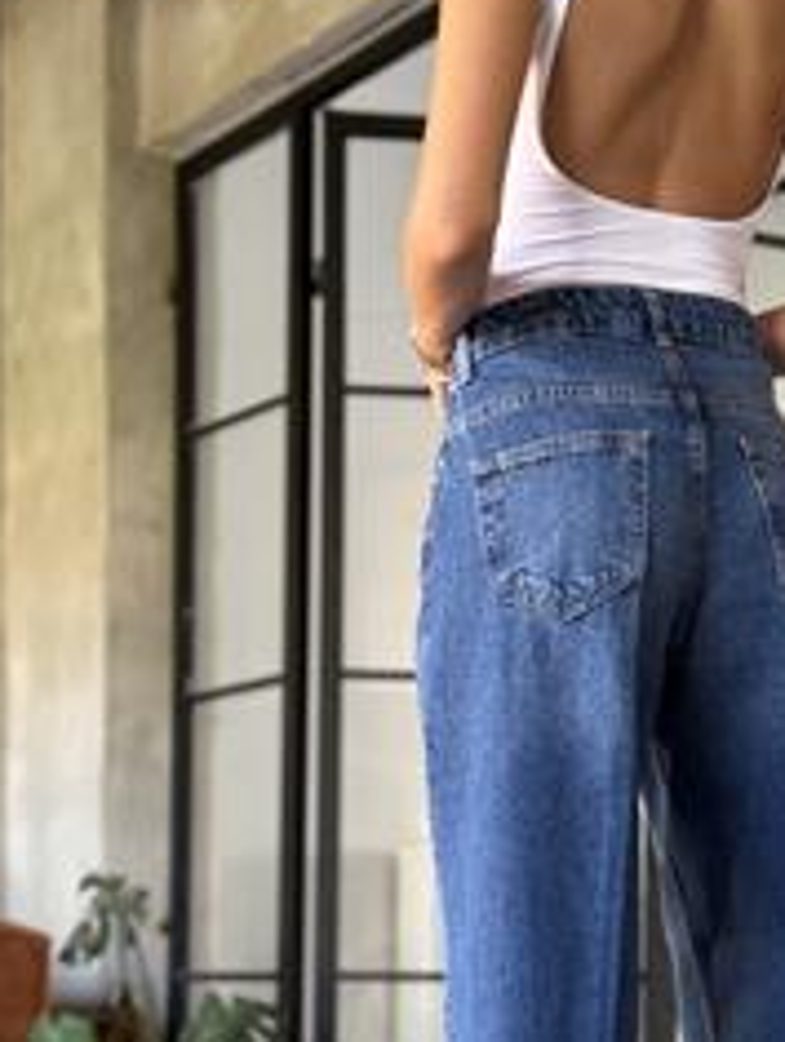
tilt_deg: +2.6
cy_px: 878
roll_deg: -0.6
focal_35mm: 87
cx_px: 665
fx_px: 2623
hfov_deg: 16.8
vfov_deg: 22.1
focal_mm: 6.76
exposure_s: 1/52
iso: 250
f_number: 1.78
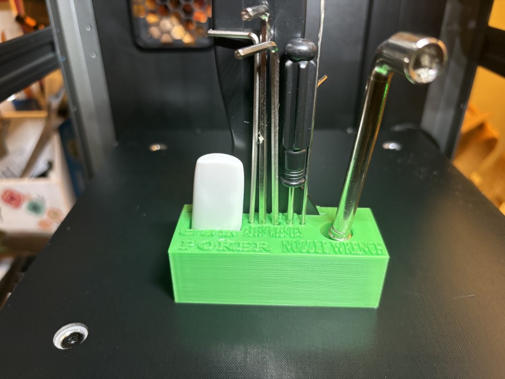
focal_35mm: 26
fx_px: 379
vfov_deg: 53.1
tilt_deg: -29.0
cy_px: 190
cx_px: 252
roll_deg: +1.0
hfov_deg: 67.3
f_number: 1.6
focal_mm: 5.96
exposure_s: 1/60
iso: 320
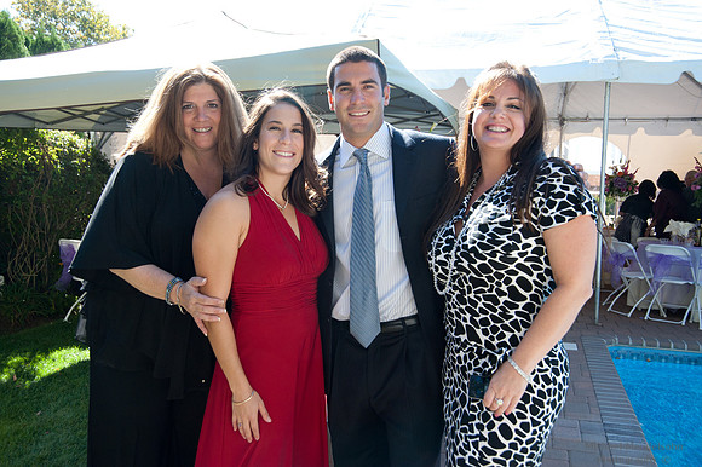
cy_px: 234
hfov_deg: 48.5
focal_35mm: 40
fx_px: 780
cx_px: 351
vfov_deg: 33.4
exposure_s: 1/800
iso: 1250
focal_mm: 40
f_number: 7.1
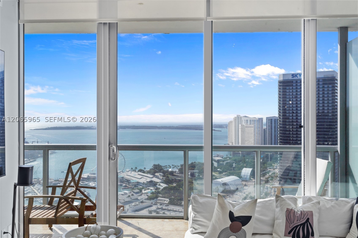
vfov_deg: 37.8
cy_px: 119
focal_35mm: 35
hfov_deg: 54.4
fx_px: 348
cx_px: 179
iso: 250
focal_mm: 35
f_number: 14
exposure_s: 1/15
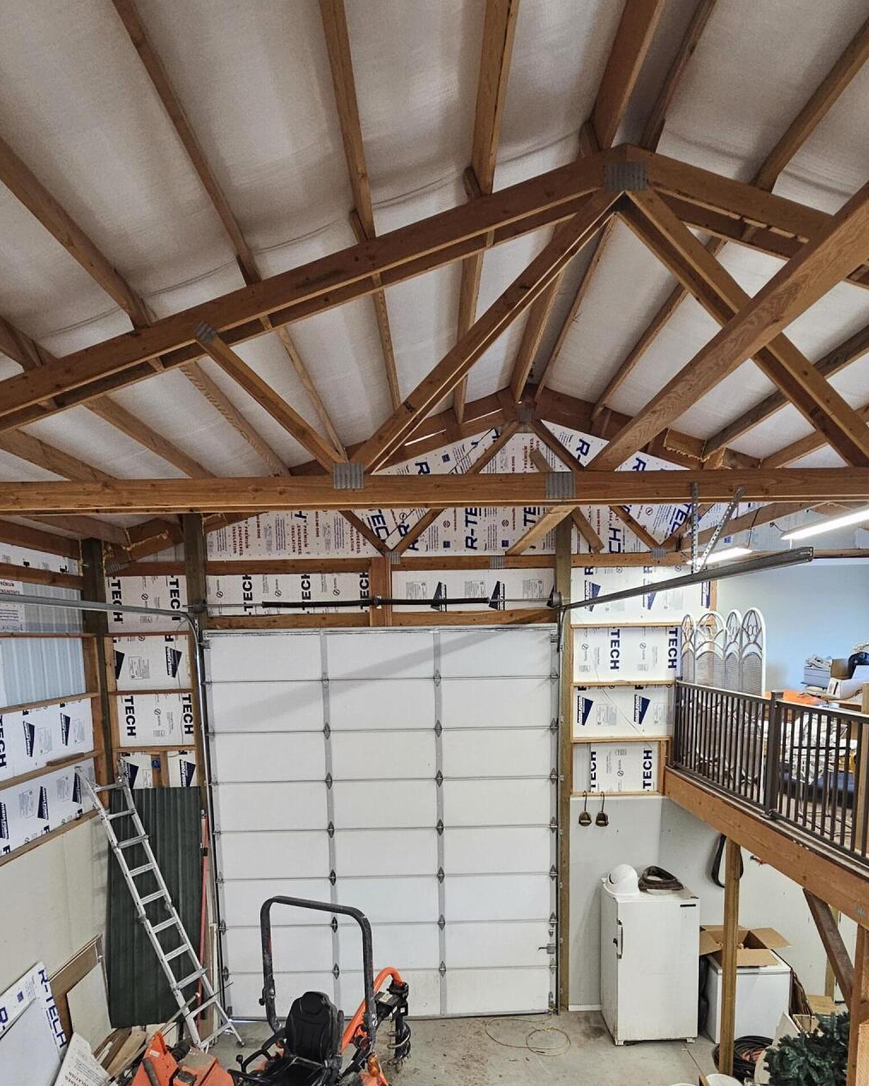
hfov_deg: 68.1
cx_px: 432
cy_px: 720
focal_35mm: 20
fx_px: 643
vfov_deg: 77.9
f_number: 2.2
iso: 250
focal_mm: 2.2
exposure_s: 1/60
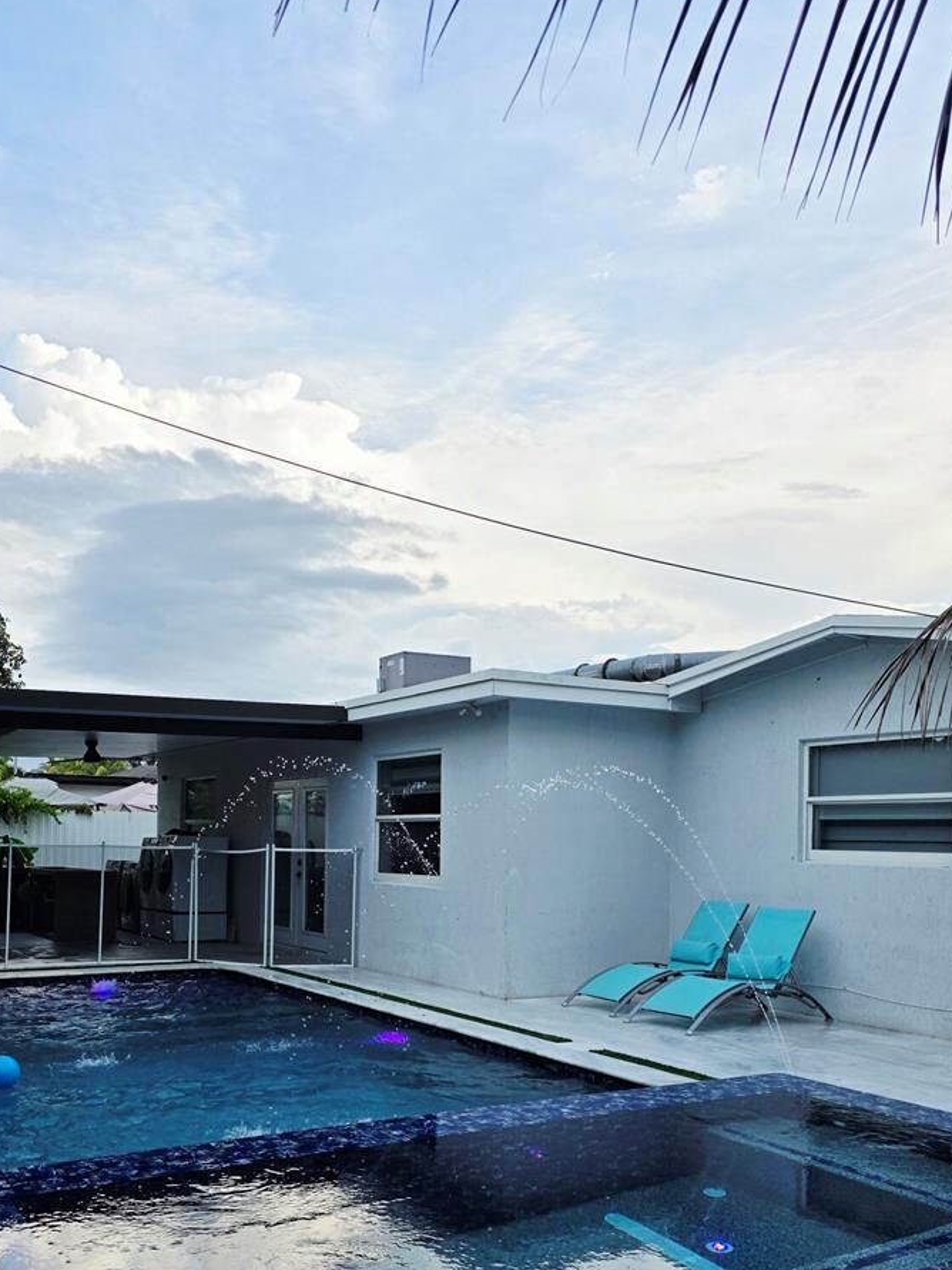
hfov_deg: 45.3
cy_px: 813
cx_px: 393
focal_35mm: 31
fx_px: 1136
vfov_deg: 57.4
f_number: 1.7
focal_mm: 6.3
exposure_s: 1/3333
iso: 80
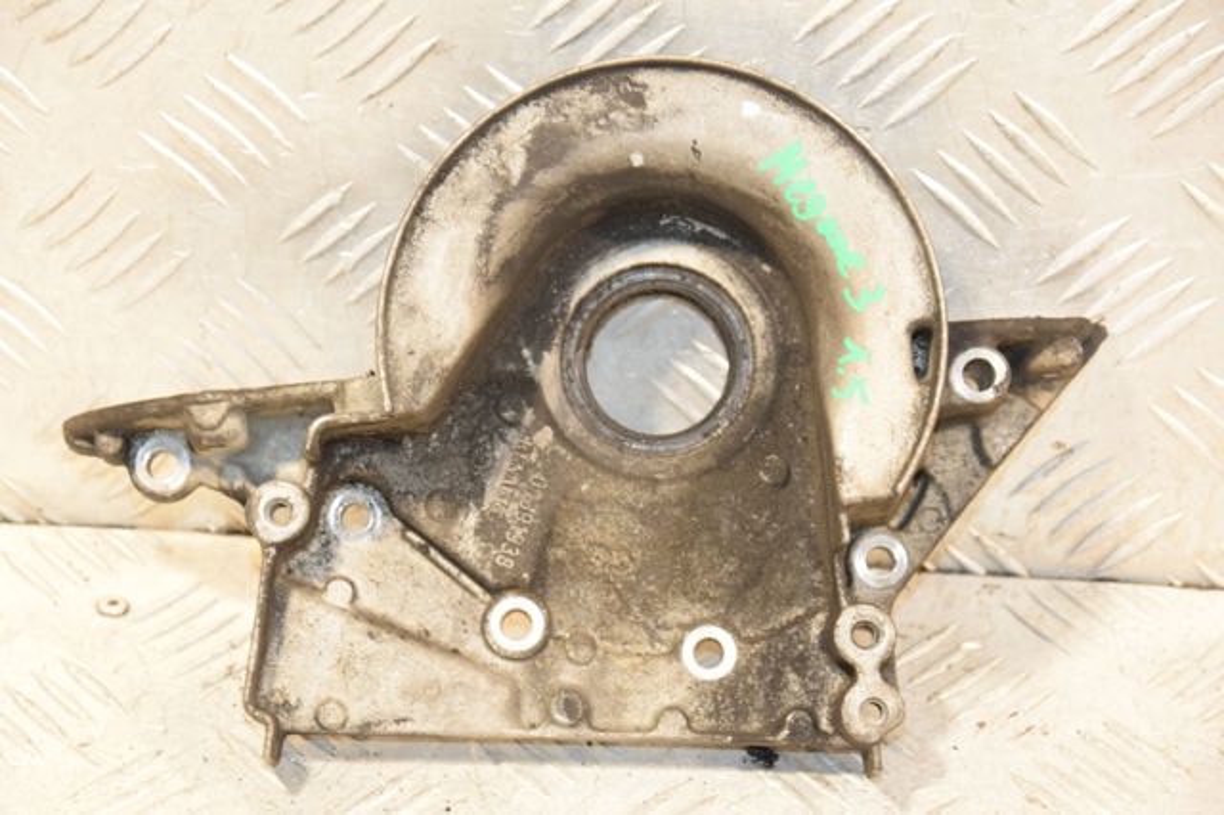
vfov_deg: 12.2
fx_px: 3823
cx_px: 612
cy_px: 408
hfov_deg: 18.2
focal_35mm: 112
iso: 1600
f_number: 5.6
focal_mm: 75
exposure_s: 1/100
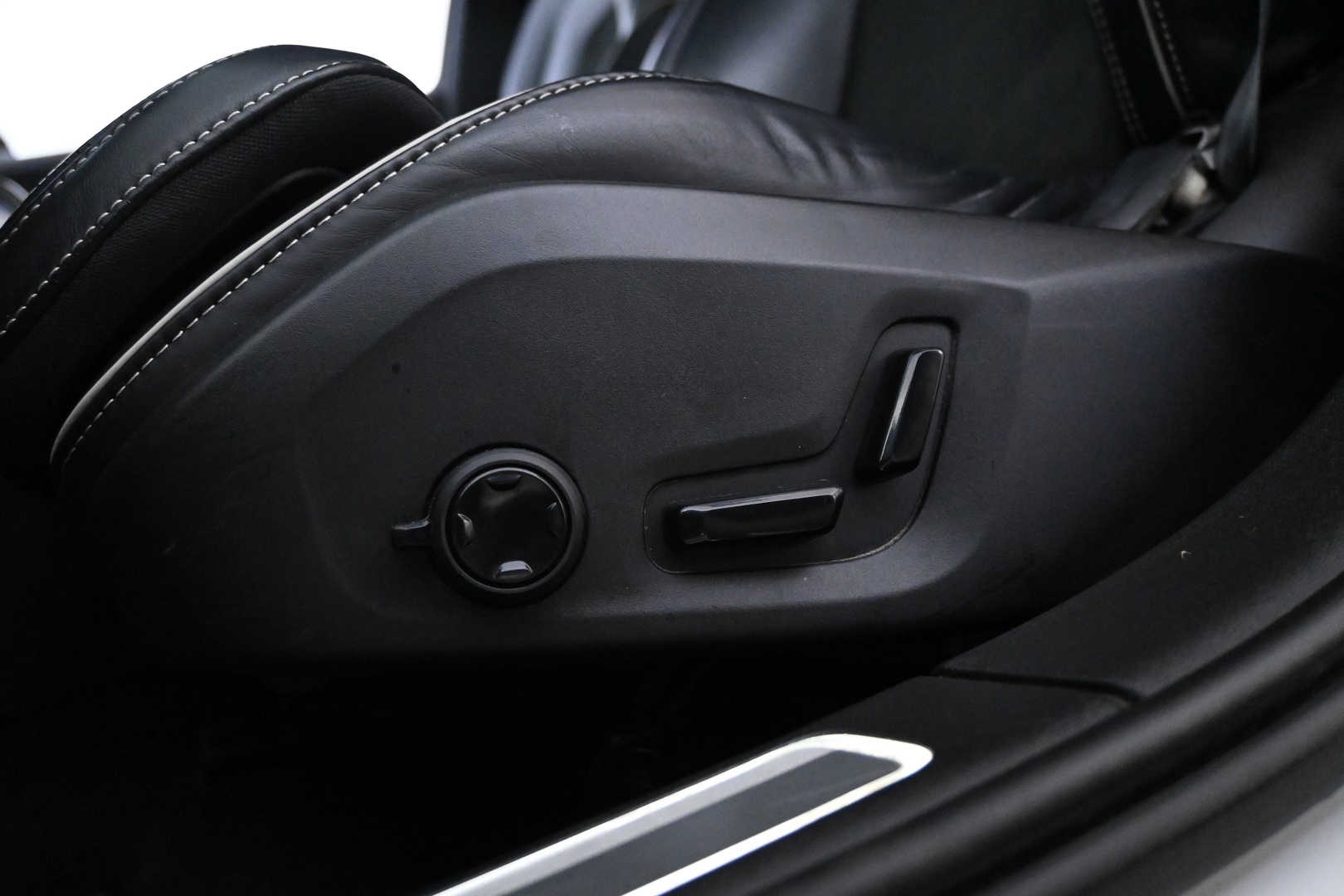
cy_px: 448
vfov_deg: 42.6
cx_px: 672
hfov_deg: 60.7
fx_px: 1148
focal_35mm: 31
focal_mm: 20.5
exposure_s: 1/40
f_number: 3.8
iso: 6400
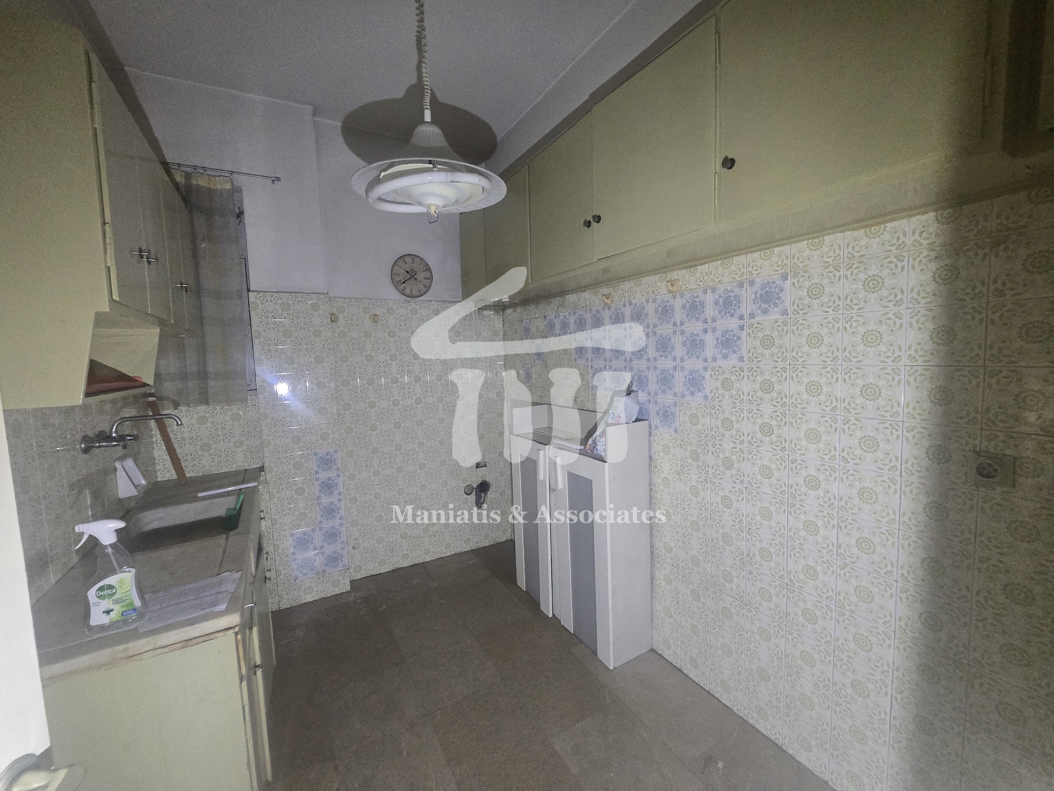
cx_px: 527
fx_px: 396
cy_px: 396
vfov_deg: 89.9
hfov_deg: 106.2
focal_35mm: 13
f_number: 2.2
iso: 500
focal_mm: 2.2
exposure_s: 1/50
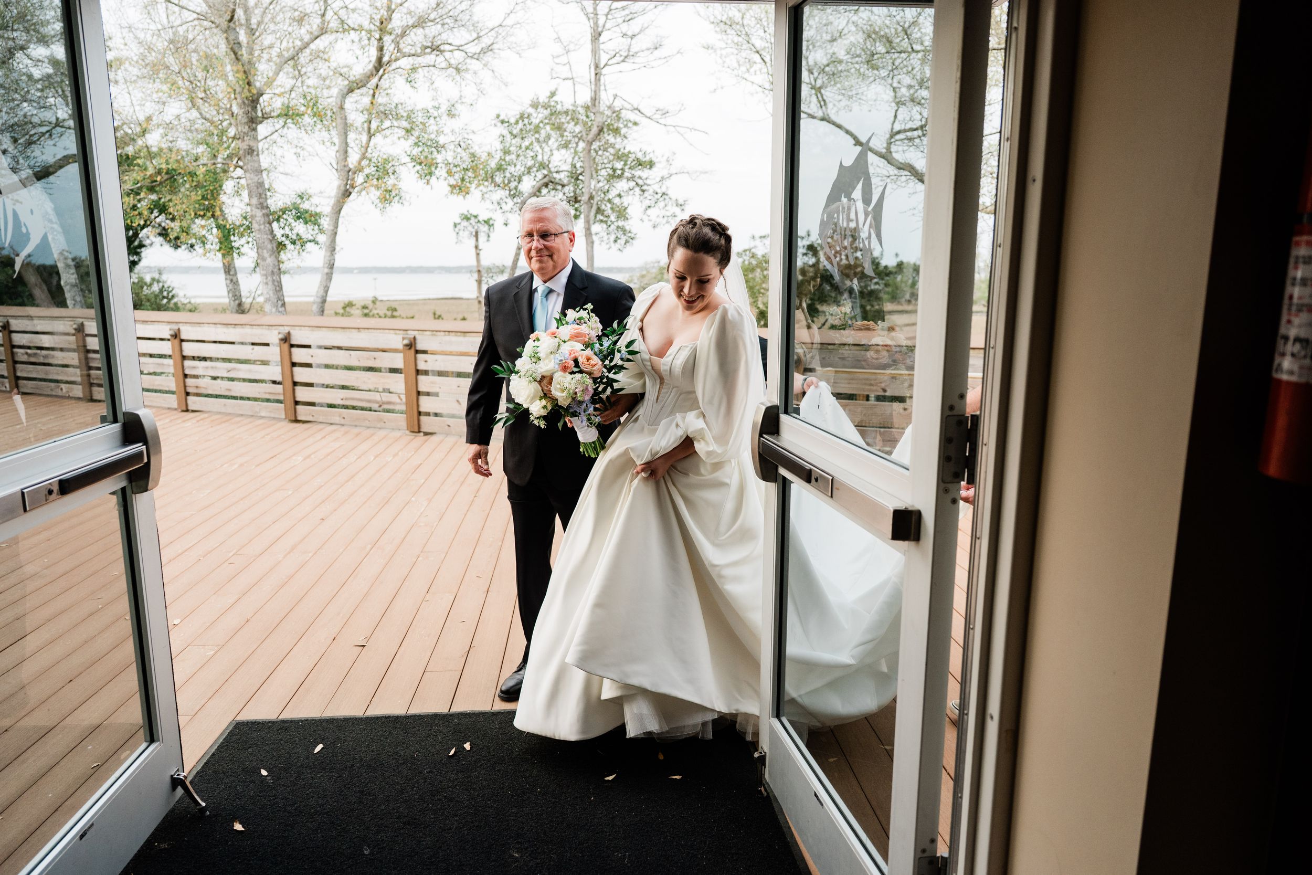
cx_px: 656
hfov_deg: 73.7
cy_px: 438
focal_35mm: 24
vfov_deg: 53.1
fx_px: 875
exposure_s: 1/1000
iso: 800
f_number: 3.2
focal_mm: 24
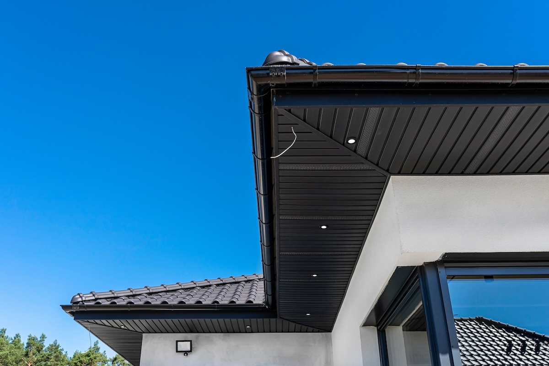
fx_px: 534
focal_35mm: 35
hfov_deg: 54.4
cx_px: 274
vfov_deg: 37.9
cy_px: 183
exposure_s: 1/640
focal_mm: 35
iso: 400
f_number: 8
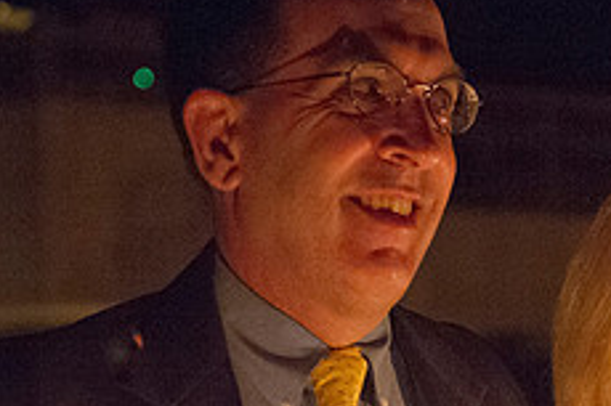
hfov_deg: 15.5
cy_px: 430
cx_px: 529
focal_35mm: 131
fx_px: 2222
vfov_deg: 10.3
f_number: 2.8
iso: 12800
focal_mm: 52
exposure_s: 1/60
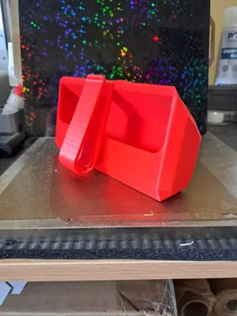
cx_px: 118
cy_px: 158
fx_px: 228
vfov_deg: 69.4
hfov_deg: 54.9
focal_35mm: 25
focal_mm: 4.65
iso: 400
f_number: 1.8
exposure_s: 1/20
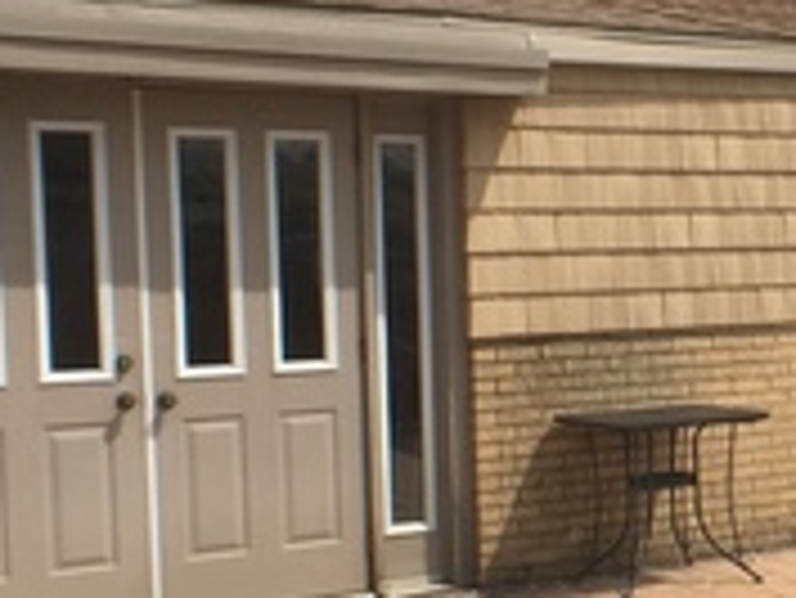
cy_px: 387
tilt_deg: -4.9
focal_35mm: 105
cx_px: 962
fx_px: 2416
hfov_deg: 17.8
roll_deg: +1.9
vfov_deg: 14.1
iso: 32
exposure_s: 1/3597
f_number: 2.2
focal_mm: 4.15
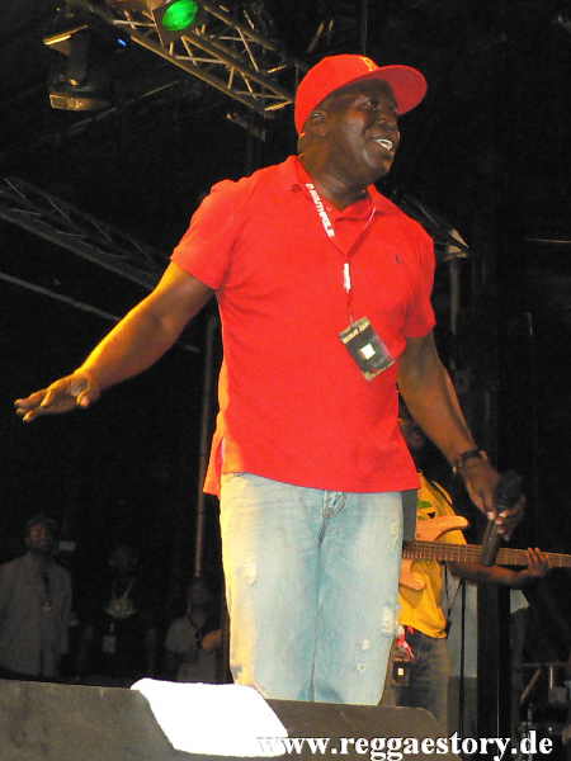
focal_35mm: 35
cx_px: 286
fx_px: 770
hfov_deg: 40.7
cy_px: 380
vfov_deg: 52.6
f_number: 2.8
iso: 400
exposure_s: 1/60
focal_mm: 6
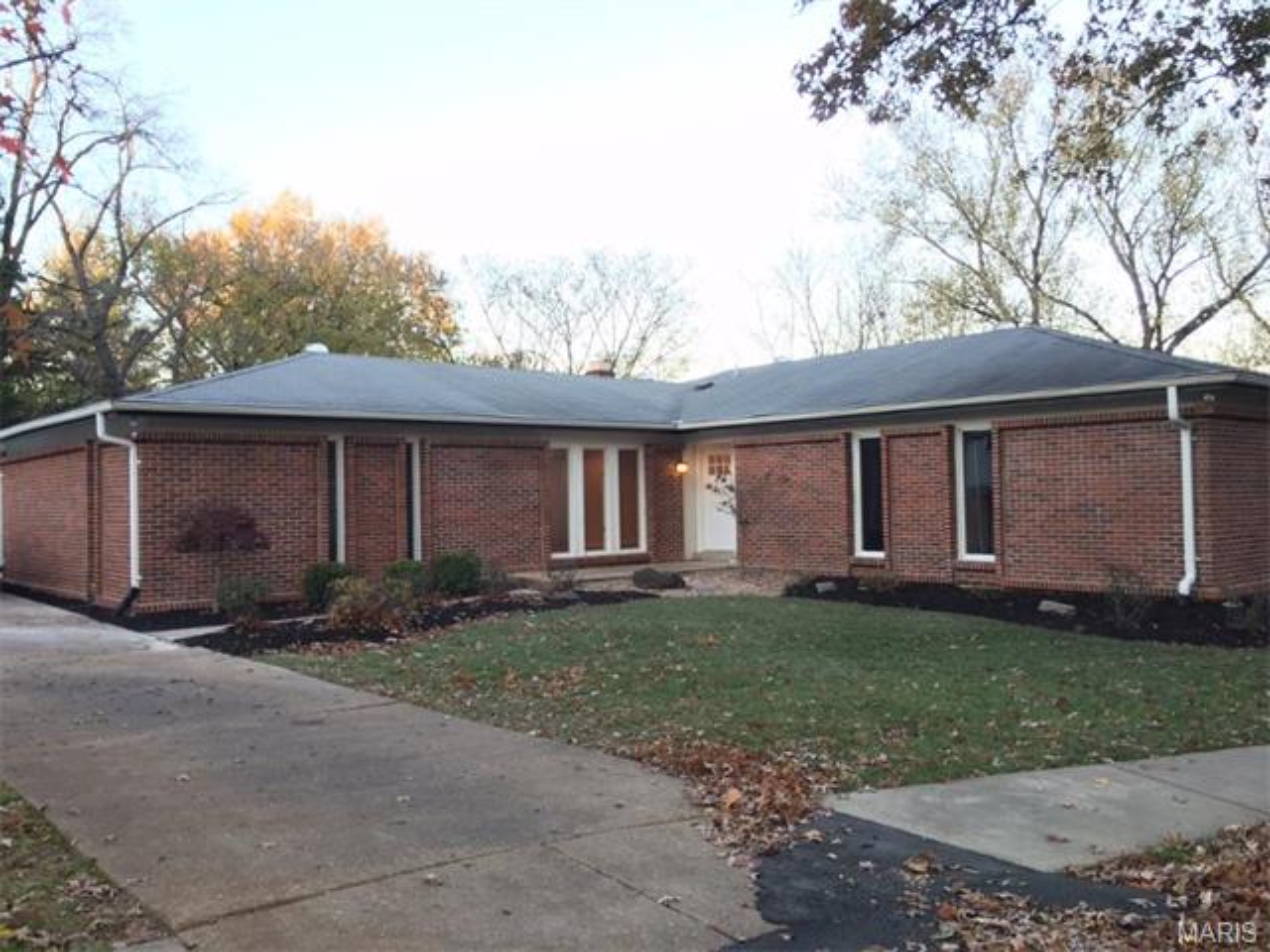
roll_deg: +1.0
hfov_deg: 61.7
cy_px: 476
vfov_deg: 48.2
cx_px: 635
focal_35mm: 29
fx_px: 1064
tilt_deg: +0.0
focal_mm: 4.15
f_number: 2.2
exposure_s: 1/30
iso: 32
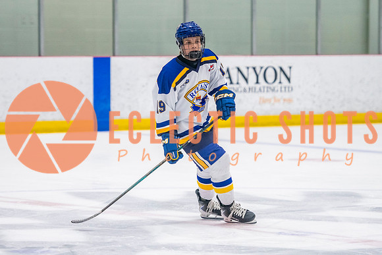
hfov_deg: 9.3
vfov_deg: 6.2
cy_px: 111
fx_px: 2352
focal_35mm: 222
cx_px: 191
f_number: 3.2
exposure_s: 1/640
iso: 2000
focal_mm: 145
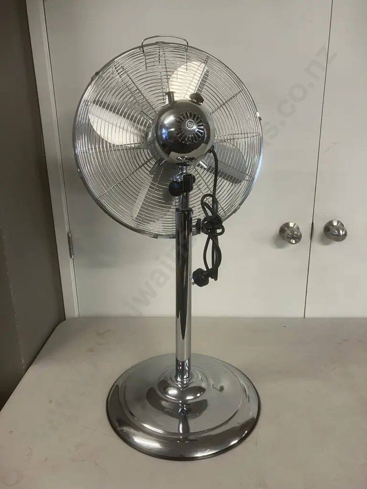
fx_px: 396
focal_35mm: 28
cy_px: 244
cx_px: 184
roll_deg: +1.0
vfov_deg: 63.4
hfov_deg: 49.7
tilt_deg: -17.1
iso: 100
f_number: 1.8
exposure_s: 1/50
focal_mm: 3.99
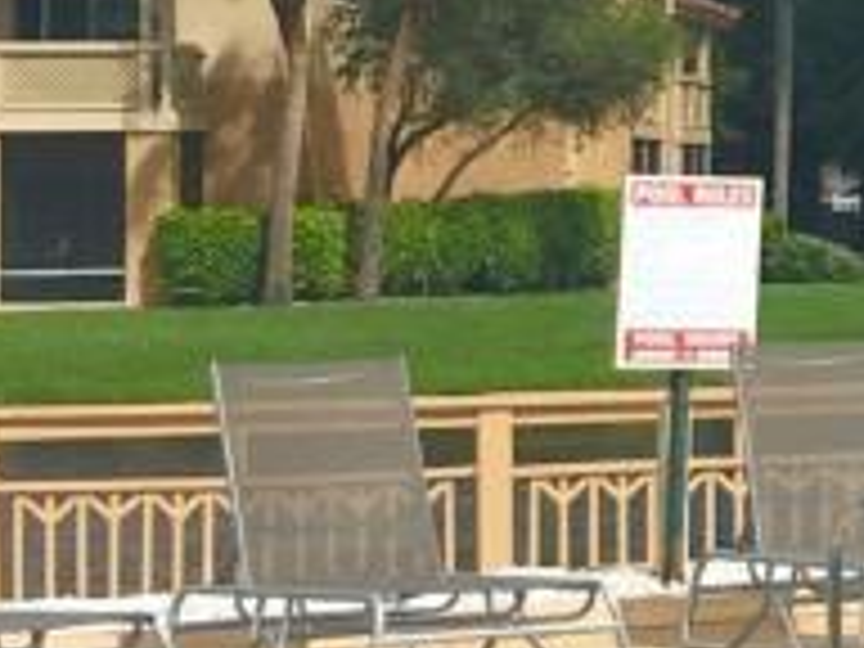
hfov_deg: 8.3
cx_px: 2464
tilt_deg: +4.0
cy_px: 58
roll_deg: -0.1
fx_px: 5142
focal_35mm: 206
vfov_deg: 7.2
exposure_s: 1/1789
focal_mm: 4.15
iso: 25
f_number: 2.2
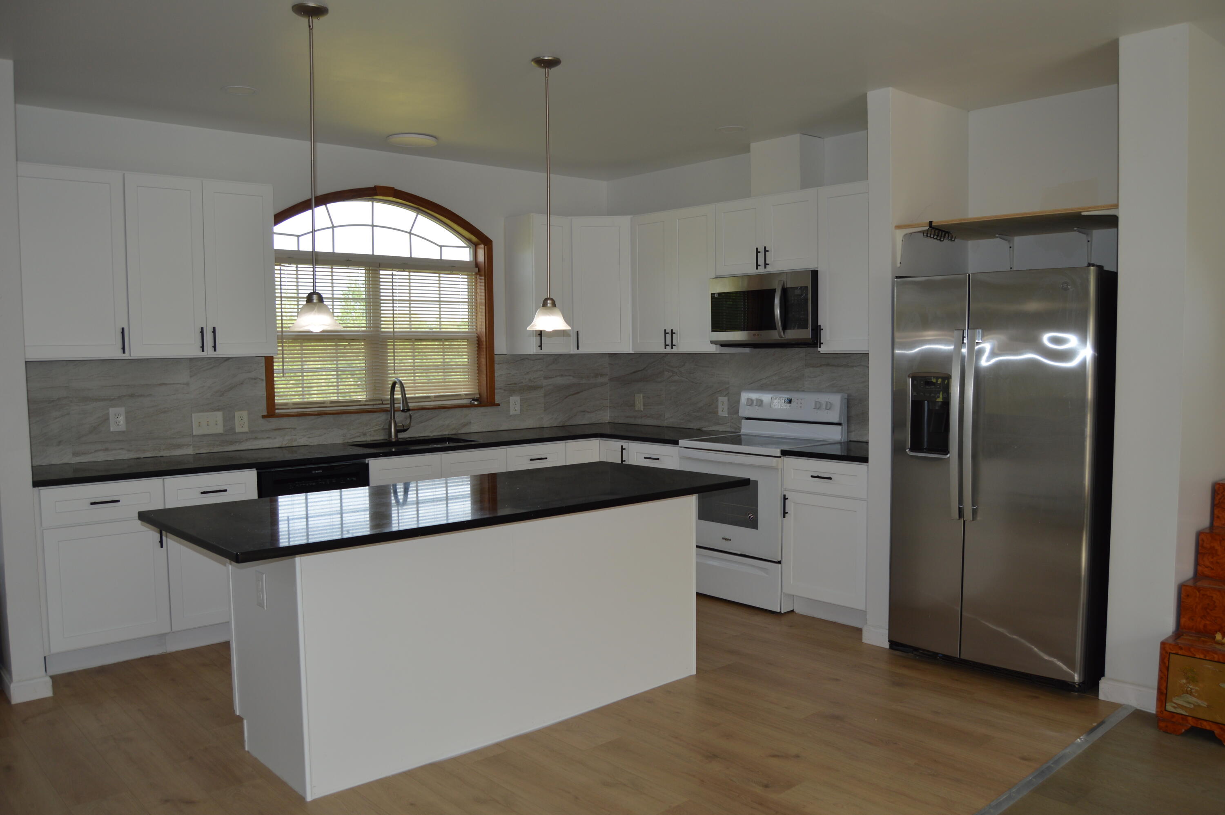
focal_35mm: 27
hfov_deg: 67.4
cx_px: 612
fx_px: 918
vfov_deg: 47.8
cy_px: 408
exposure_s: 1/125
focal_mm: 18
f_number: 4
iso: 110
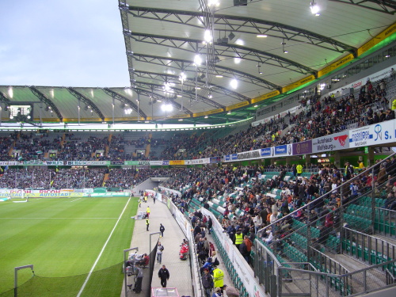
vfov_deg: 40.7
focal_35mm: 35
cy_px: 148
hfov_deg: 52.6
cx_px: 198
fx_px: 400
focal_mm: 5.8
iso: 100
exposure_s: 1/30
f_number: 2.8
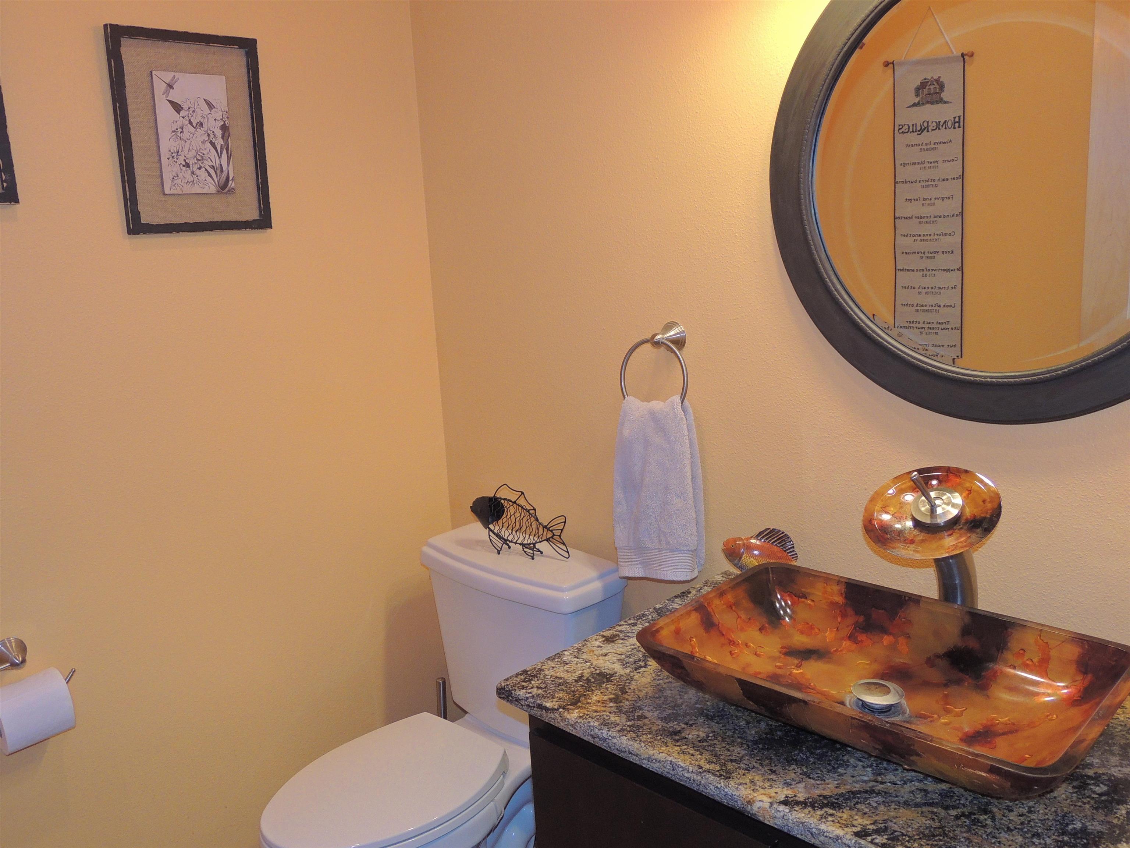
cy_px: 424
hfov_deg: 60.0
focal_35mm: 30
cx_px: 565
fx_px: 979
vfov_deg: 46.8
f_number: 3.1
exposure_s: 1/40
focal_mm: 5.3
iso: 320
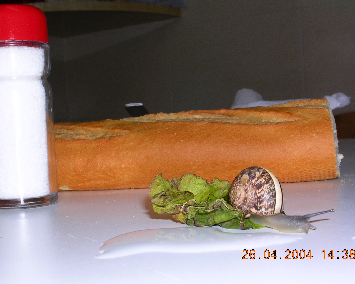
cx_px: 187
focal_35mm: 66
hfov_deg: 28.7
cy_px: 141
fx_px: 693
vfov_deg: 23.1
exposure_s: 1/60.1
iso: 50
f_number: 7
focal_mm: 9.6
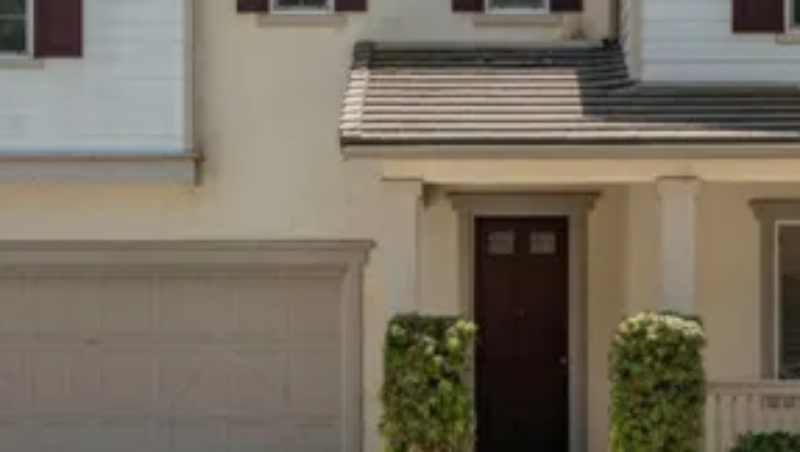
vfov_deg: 10.8
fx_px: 2378
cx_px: 463
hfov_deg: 19.1
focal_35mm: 112
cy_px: 95
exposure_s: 1/100
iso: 100
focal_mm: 40
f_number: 8
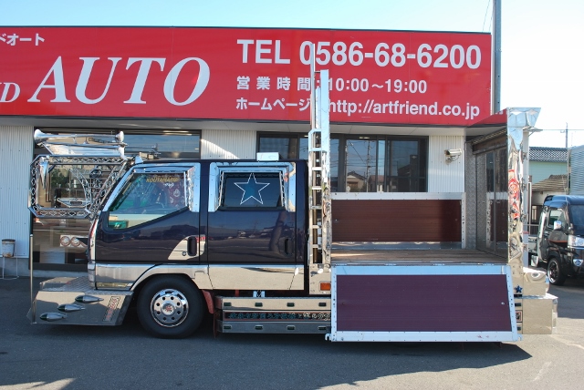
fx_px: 536
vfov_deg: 40.0
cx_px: 292
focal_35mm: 33
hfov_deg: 57.2
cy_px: 195
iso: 100
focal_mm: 22
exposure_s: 1/125
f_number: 5.6
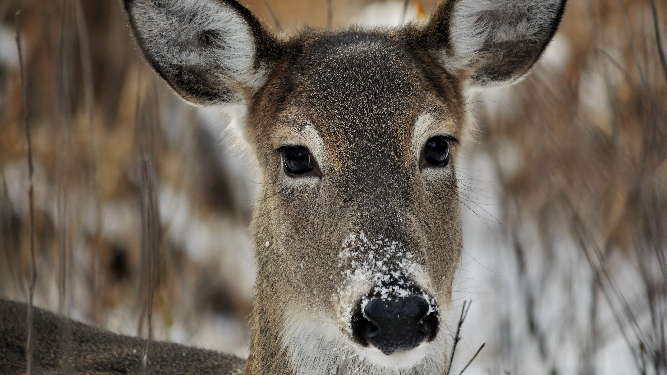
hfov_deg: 3.3
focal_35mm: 655
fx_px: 11584
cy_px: 166
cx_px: 333
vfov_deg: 1.9
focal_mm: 300
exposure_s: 1/250
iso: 400
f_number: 5.6
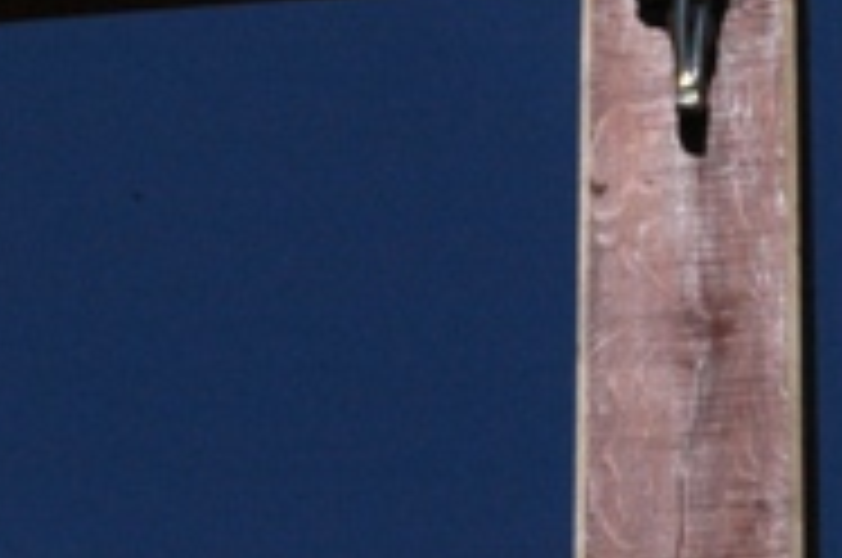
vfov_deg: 4.7
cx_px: 707
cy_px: -153
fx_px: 6771
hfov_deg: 7.1
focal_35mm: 290
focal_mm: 60
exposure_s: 1/1500
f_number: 20
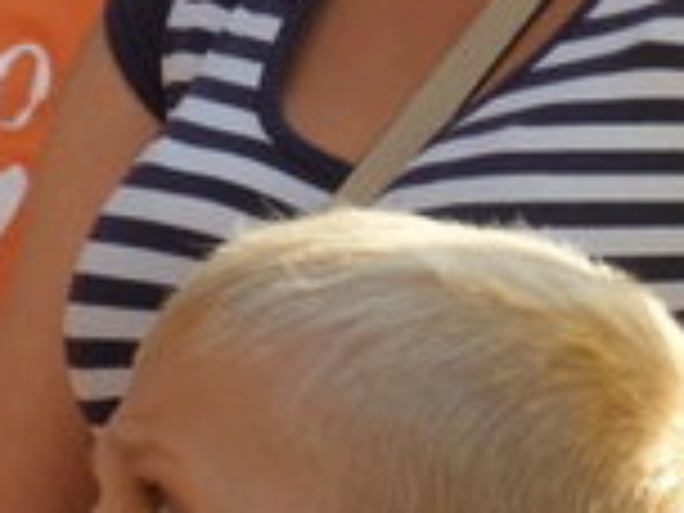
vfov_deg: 2.1
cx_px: 86
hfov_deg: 2.9
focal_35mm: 692
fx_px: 13674
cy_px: 27
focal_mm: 28.7
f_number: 5.5
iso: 80
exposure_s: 1/125
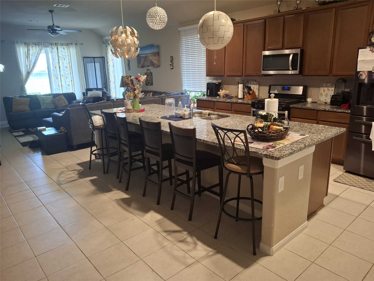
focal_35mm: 25
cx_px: 187
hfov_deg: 69.4
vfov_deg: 54.9
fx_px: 270
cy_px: 140
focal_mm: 4.69
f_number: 1.8
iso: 320
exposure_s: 1/50
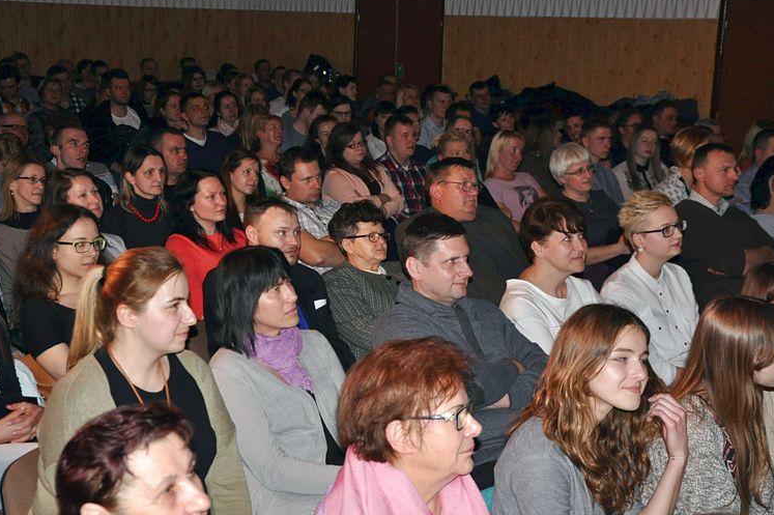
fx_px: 1246
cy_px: 236
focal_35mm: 58
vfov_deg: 23.3
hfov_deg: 34.5
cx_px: 361
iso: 1000
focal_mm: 34
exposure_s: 1/60
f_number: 4.2
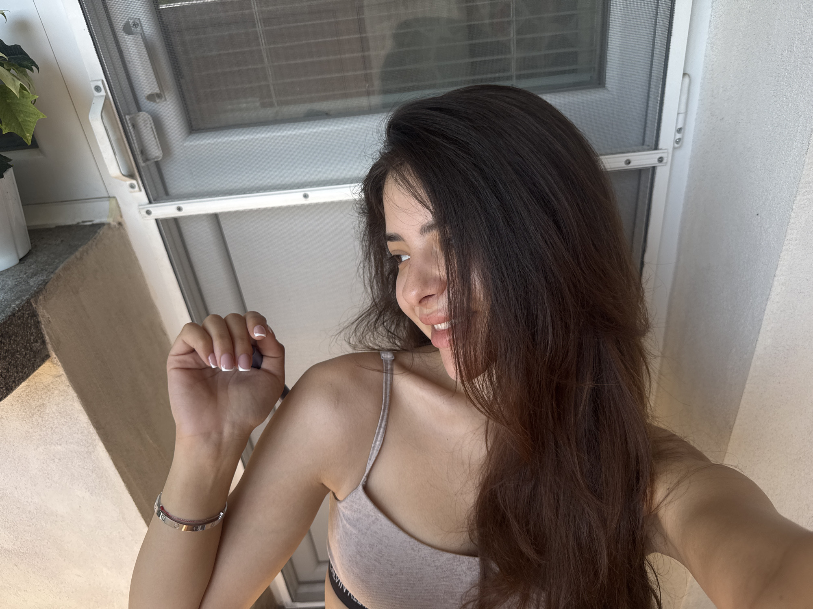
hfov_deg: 71.6
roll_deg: +8.6
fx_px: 564
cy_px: 304
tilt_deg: -32.4
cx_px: 406
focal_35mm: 24
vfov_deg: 56.8
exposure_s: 1/392
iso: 80
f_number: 1.78
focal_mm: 6.76
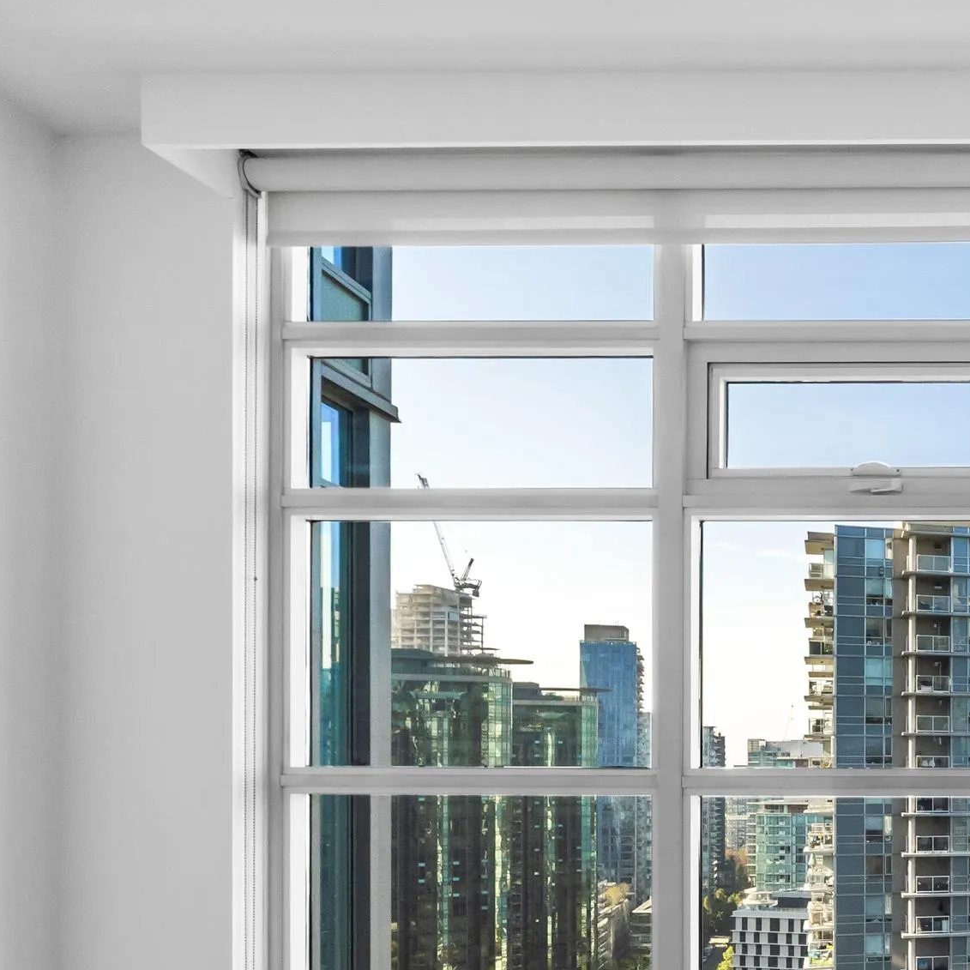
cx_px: 1127
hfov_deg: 39.7
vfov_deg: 49.2
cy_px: 778
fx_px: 988
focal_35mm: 31
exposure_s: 1/30
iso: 250
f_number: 9
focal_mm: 9
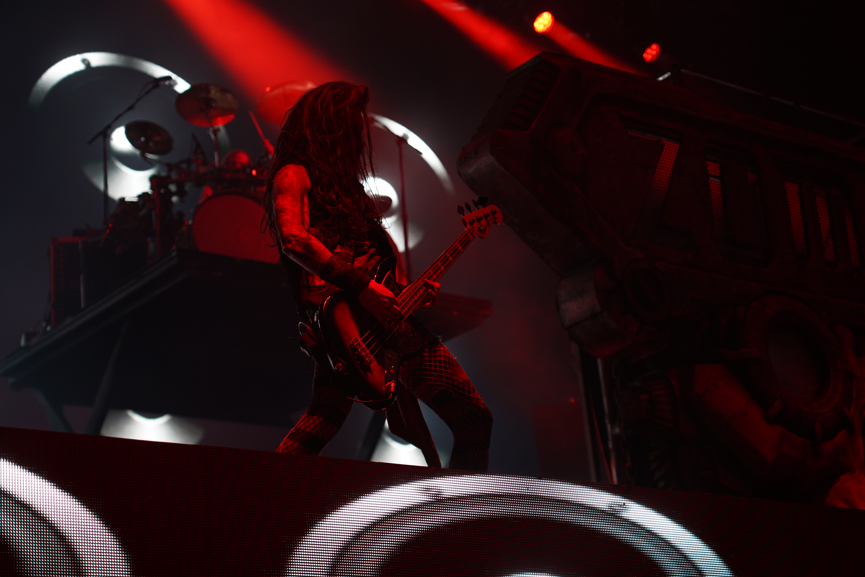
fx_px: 1778
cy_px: 288
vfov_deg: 18.4
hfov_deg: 27.3
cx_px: 432
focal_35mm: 74
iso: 1000
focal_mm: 74
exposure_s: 1/125
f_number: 4
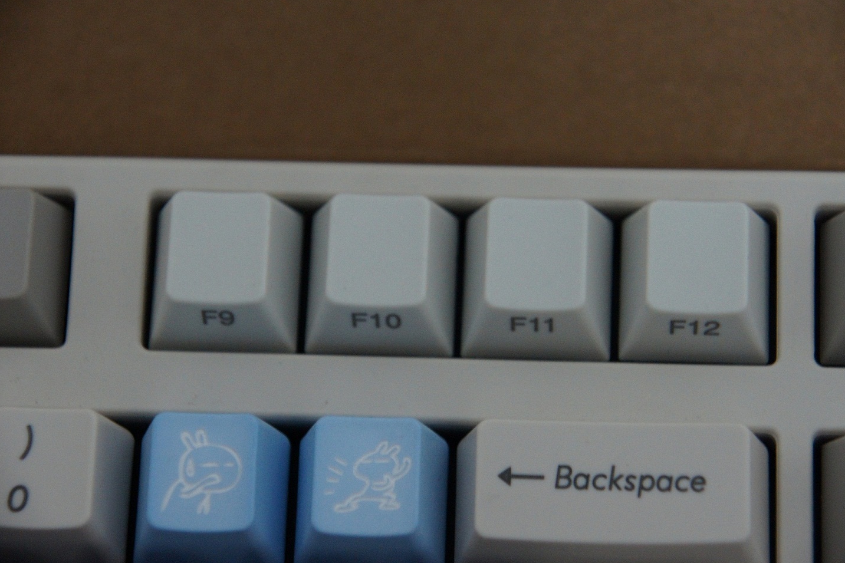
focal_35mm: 162
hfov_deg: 12.7
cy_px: 282
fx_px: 3790
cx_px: 429
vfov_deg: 8.5
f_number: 5.6
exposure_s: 1/20
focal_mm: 105
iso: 1600
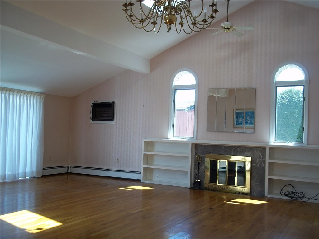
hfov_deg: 51.4
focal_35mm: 36
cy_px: 120
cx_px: 160
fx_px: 332
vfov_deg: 39.7
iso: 80
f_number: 3.1
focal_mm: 6.5
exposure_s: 1/80
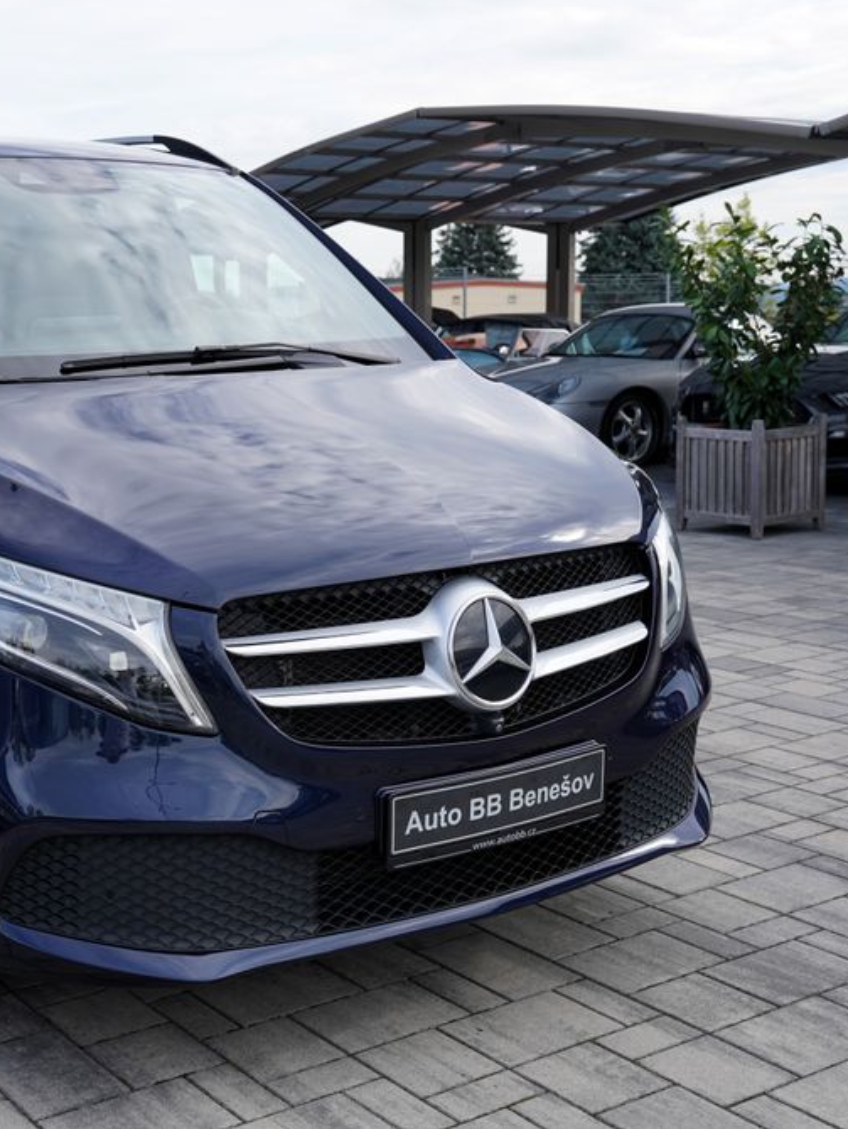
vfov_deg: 40.4
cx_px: 118
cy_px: 555
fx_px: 1534
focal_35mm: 47
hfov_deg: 29.8
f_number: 5.6
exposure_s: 1/160
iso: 100
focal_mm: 32
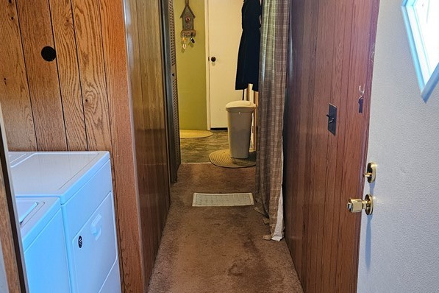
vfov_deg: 32.1
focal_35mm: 41
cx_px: 214
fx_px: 500
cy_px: 212
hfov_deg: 47.4
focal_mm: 5.4
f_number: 1.8
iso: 800
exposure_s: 1/60
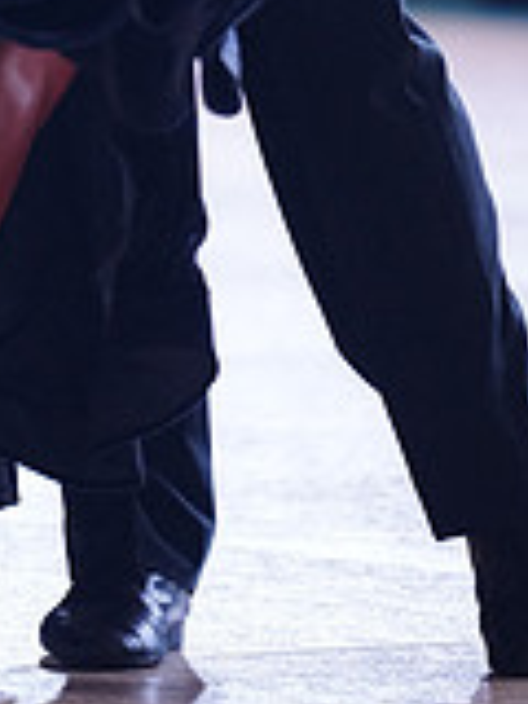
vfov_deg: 3.3
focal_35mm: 595
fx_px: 12101
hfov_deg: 2.5
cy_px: -392
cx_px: -46
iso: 1250
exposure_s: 1/500
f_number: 2.8
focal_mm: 171
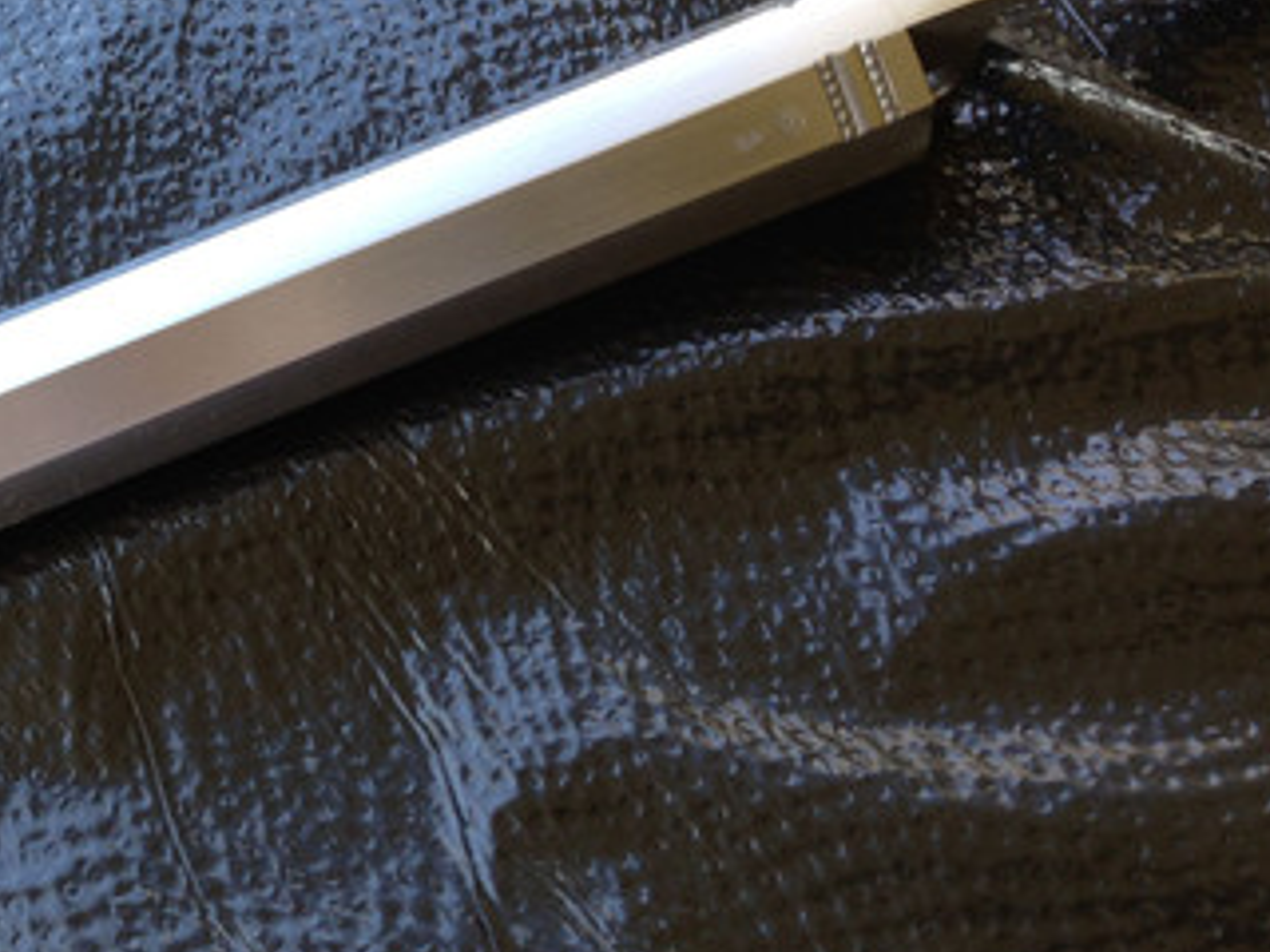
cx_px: 52
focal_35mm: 66
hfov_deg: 27.9
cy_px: 278
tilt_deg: -55.7
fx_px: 2421
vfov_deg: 22.1
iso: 50
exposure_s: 1/60
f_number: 2.4
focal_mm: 4.12
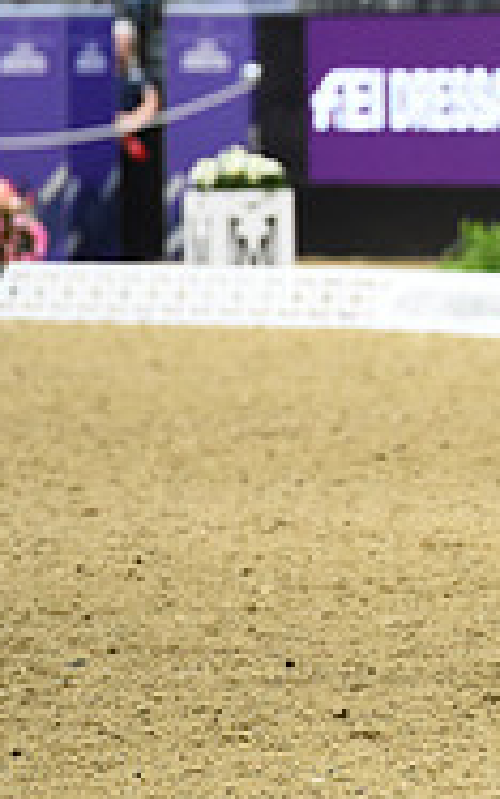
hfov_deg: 2.1
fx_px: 13769
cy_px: 141
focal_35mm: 632
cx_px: 1009
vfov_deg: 3.3
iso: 5000
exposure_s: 1/640
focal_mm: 200
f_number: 4.5
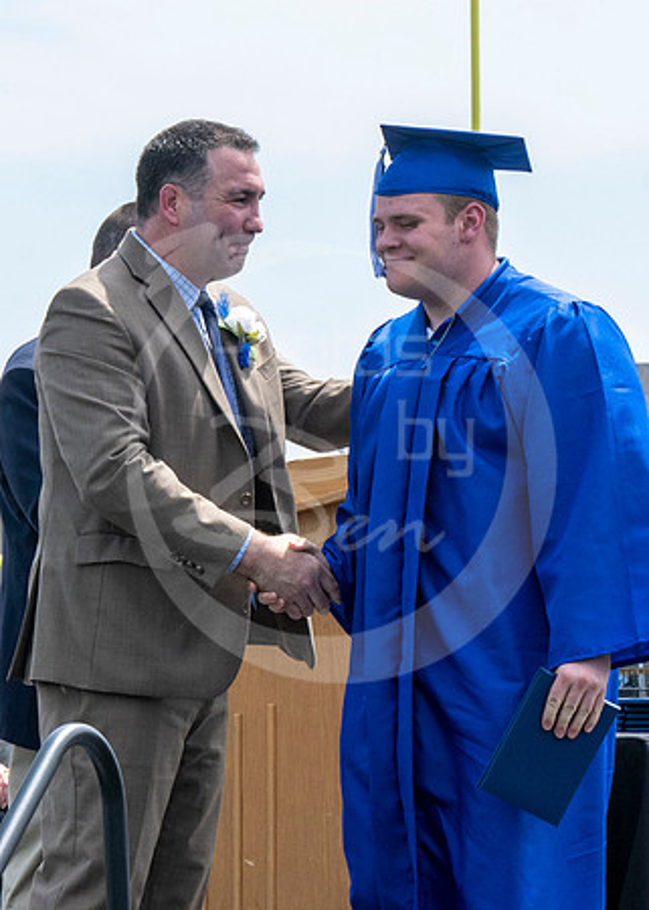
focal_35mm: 249
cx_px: 44
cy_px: 356
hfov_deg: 5.8
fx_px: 6430
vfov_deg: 8.1
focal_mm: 70
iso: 200
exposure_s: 1/250
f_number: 13
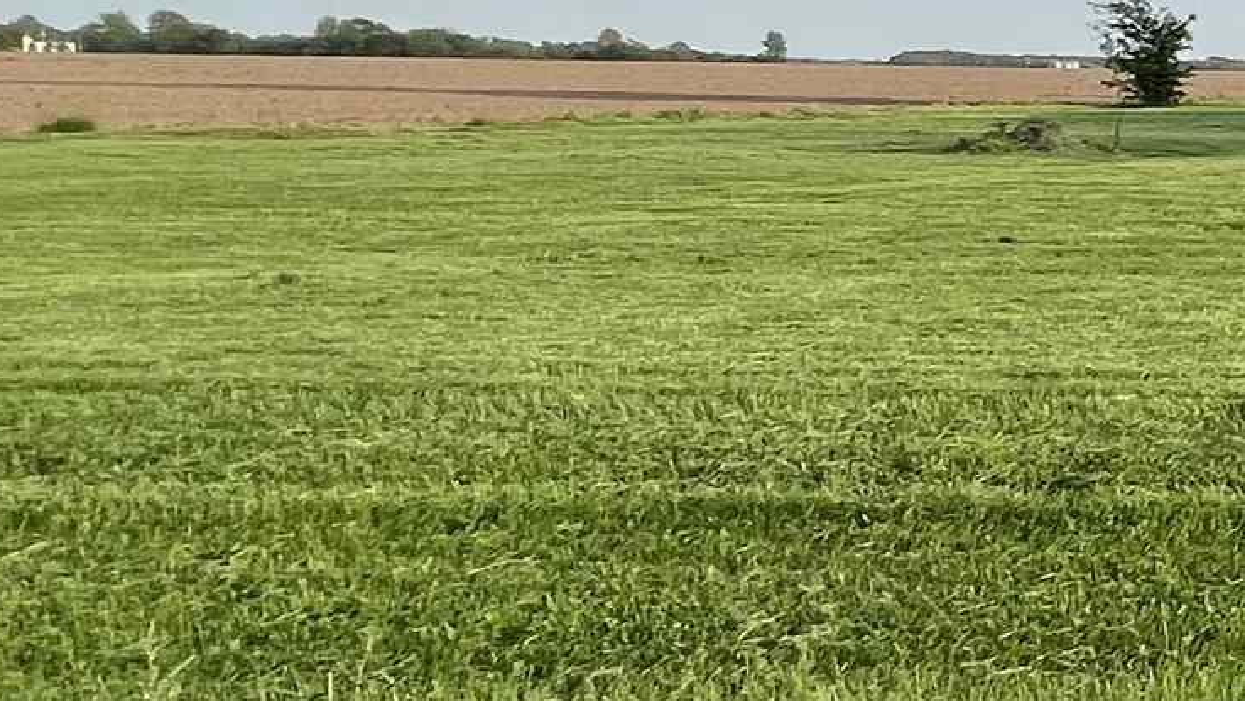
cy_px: 203
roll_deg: -1.6
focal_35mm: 59
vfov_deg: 20.3
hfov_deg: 22.7
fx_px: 1948
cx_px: 2166
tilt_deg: -2.5
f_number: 1.8
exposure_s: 1/809
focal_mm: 1.57
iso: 32
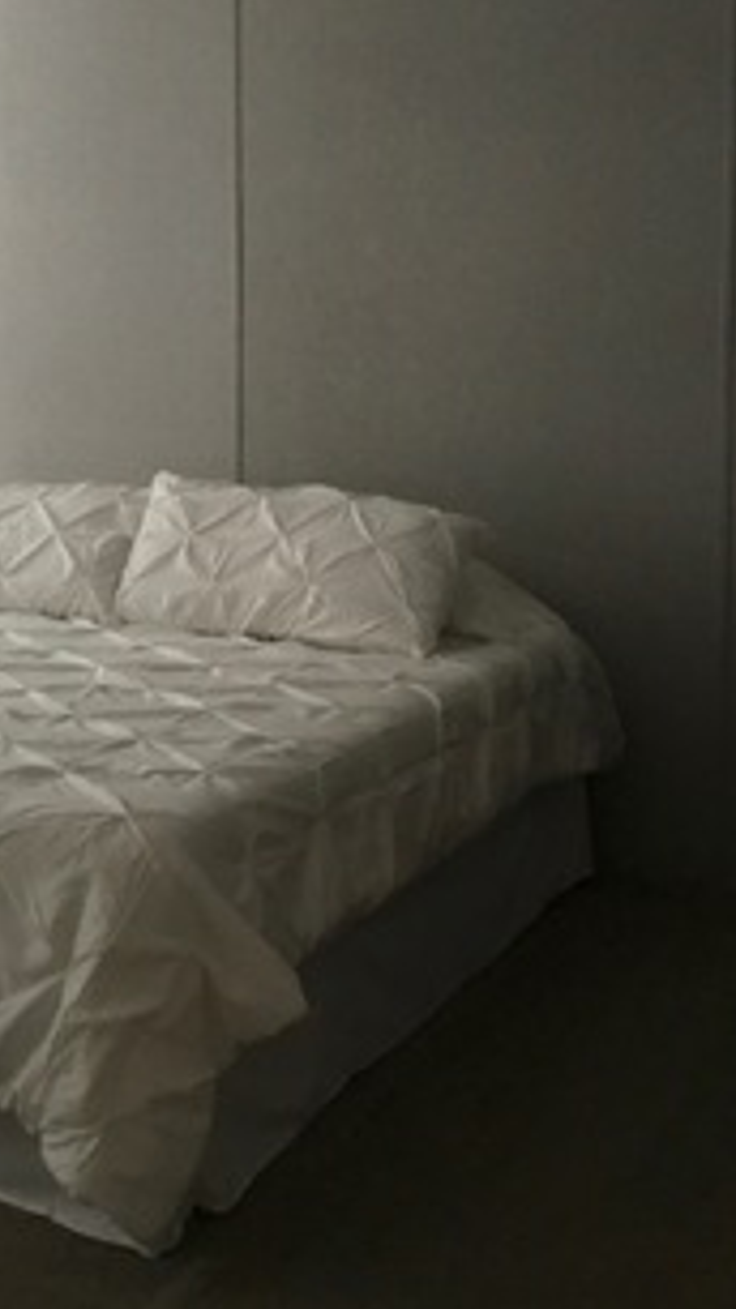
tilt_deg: -4.1
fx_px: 1840
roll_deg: +1.2
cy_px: 453
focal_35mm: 53
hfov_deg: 21.8
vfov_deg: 38.8
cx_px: 0
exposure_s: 1/30
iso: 100
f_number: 2.4
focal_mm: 3.3
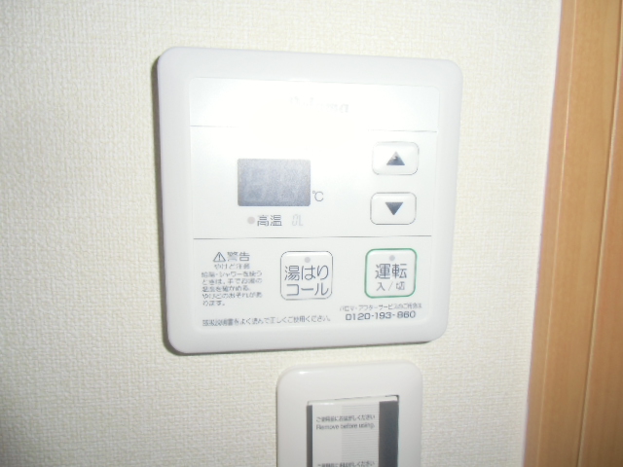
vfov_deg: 56.8
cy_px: 234
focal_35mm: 24
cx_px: 312
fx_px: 432
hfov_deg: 71.6
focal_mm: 4.24
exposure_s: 1/8
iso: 64
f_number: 3
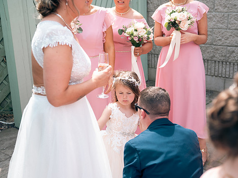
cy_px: 91
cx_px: 129
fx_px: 351
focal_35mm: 51
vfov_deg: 28.6
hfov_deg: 37.5
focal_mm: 44
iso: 80
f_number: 3.5
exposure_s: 1/250
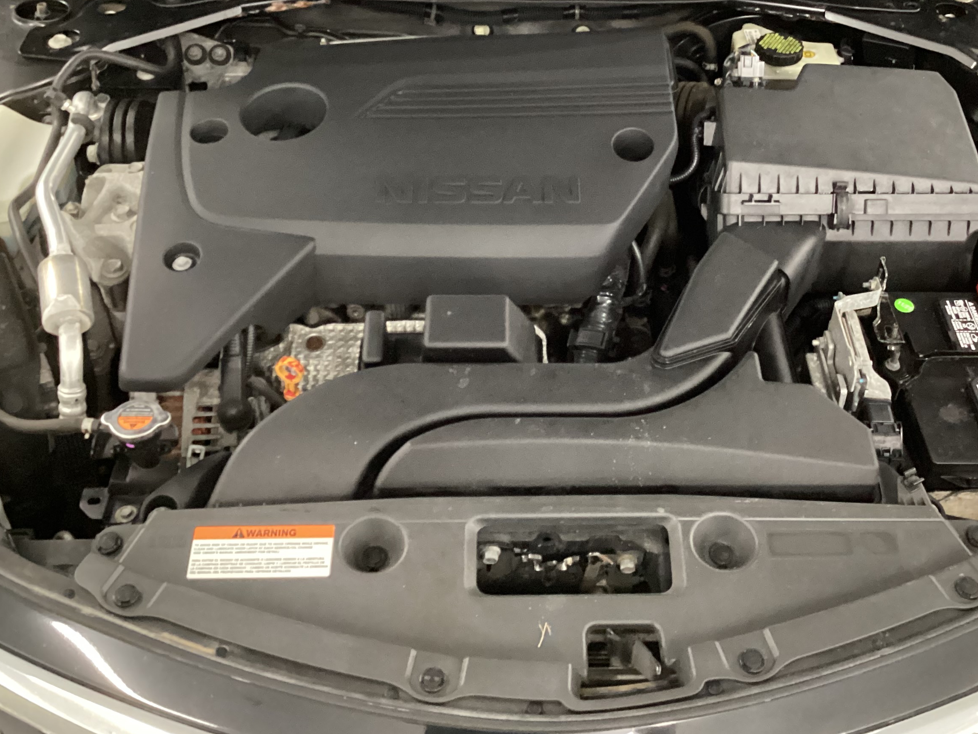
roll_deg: -0.8
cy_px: 242
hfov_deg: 42.9
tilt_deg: -41.6
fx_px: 1243
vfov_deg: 32.6
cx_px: 540
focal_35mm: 44
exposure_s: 1/25
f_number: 2.4
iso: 800
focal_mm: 3.3
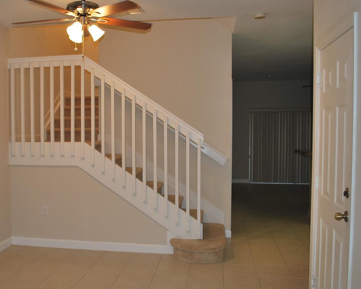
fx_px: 385
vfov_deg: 41.2
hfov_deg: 49.5
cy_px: 150
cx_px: 123
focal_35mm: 36
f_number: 3.8
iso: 200
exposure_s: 1/60
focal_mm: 18
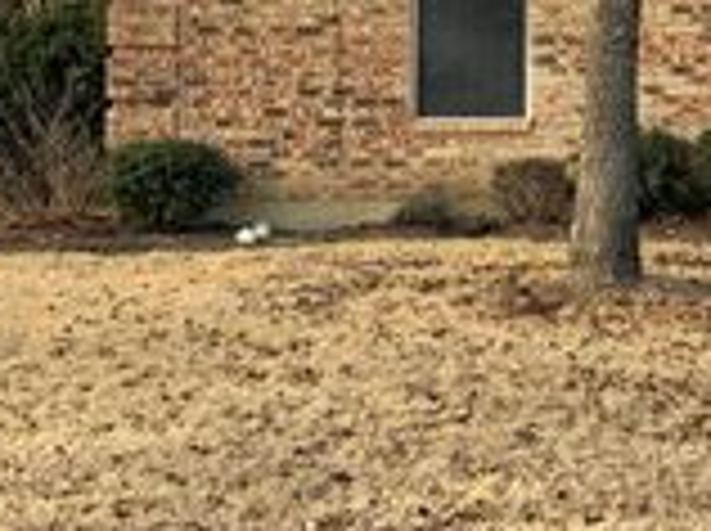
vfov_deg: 15.8
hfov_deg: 20.4
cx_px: 770
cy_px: 47
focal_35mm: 92
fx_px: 1887
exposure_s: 1/128
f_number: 1.8
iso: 16
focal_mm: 3
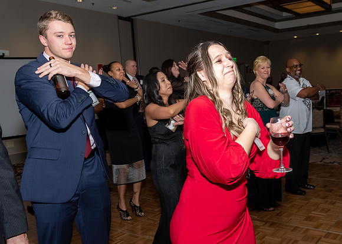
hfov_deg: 51.2
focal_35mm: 36
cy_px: 123
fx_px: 353
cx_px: 212
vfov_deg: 38.1
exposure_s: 1/250
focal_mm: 19
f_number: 6.3
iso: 500
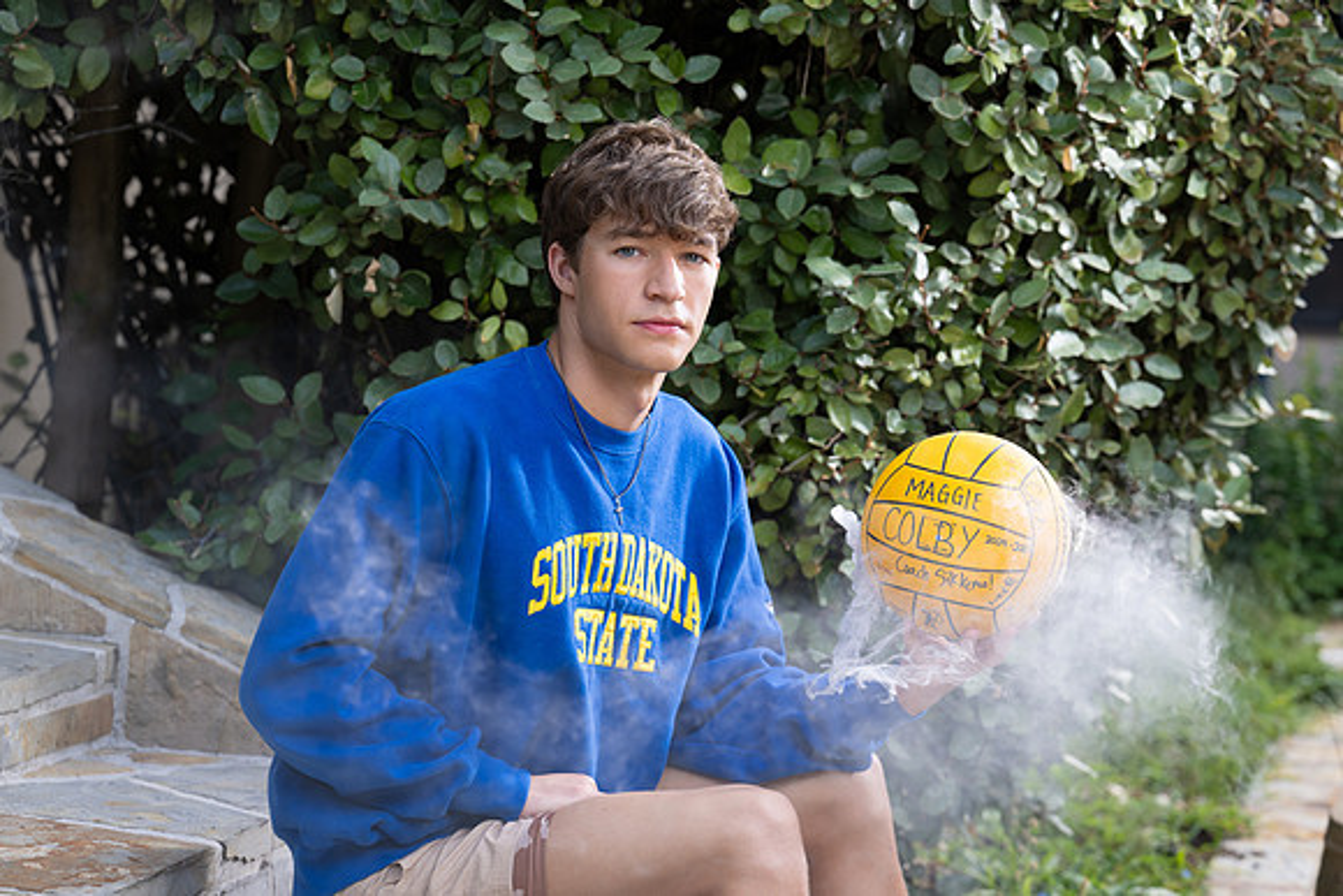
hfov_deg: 21.5
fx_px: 3545
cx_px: 672
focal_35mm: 95
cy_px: 448
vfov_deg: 14.4
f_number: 4.5
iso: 100
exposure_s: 1/200
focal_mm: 95
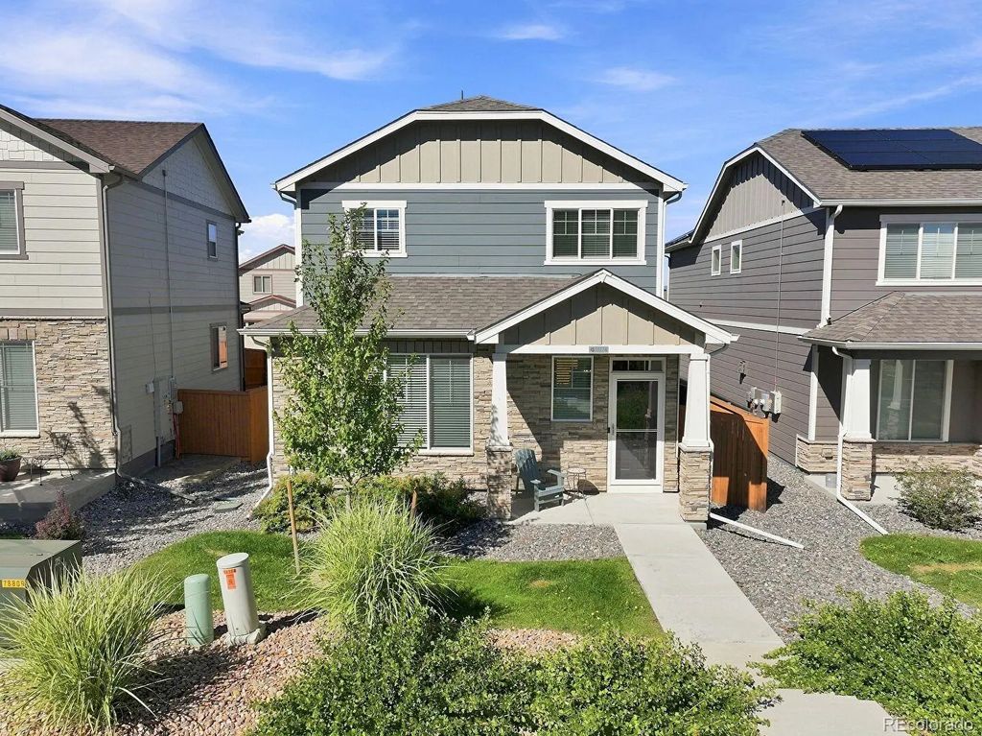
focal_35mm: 24
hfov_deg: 71.6
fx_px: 681
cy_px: 368
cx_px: 491
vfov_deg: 56.8
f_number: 8
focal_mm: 12.3
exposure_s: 1/320
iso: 100
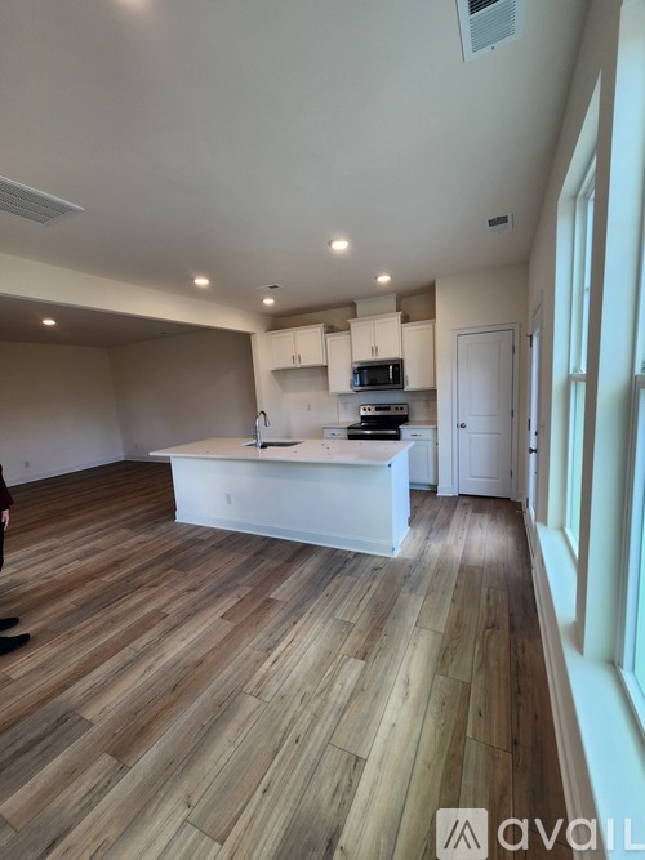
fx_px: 323
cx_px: 322
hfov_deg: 89.9
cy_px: 430
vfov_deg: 106.2
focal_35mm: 13
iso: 80
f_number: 2.2
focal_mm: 2.2
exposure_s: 1/120
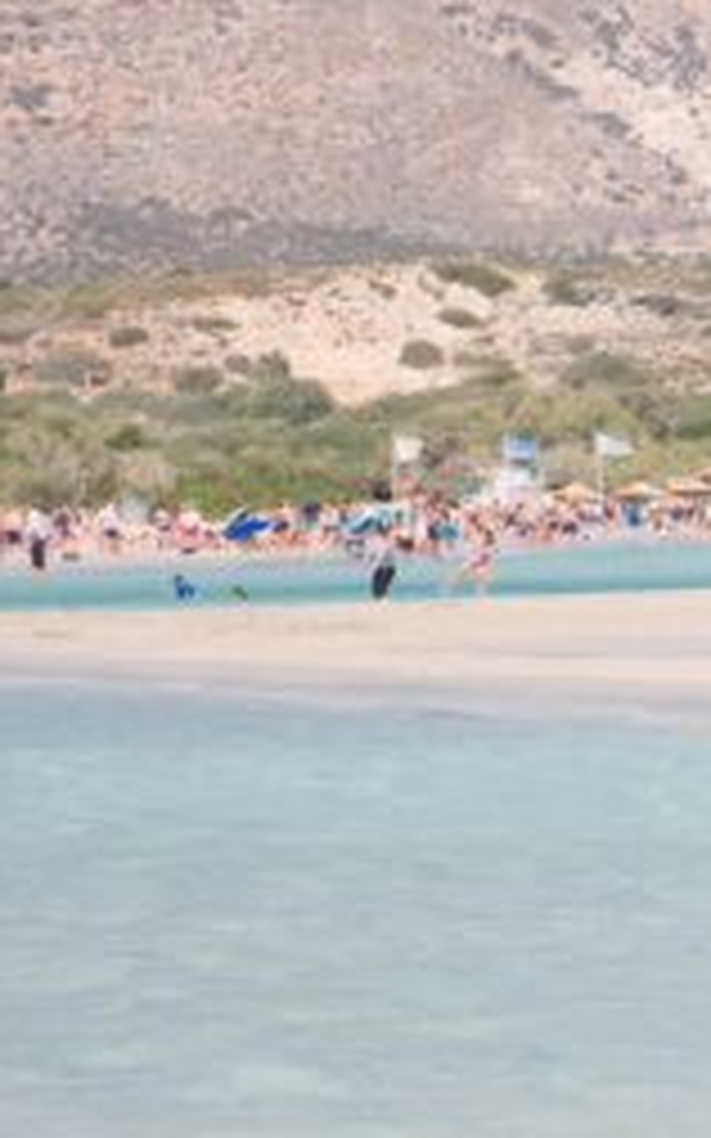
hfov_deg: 7.6
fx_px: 5087
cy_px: 468
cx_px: 1544
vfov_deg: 12.8
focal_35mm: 164
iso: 640
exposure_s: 1/4000
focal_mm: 35
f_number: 4
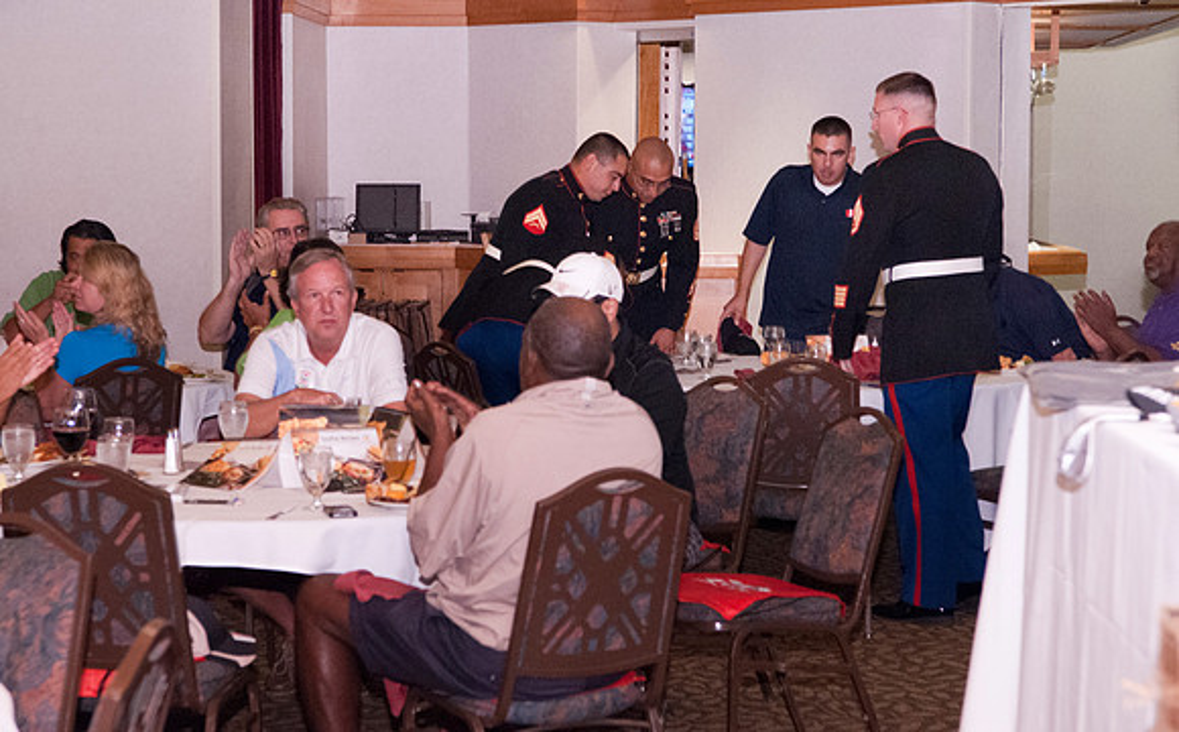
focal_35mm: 86
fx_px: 2751
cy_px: 352
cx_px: 590
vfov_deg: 15.1
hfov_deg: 24.2
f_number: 5
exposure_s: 1/100
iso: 1250
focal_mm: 55
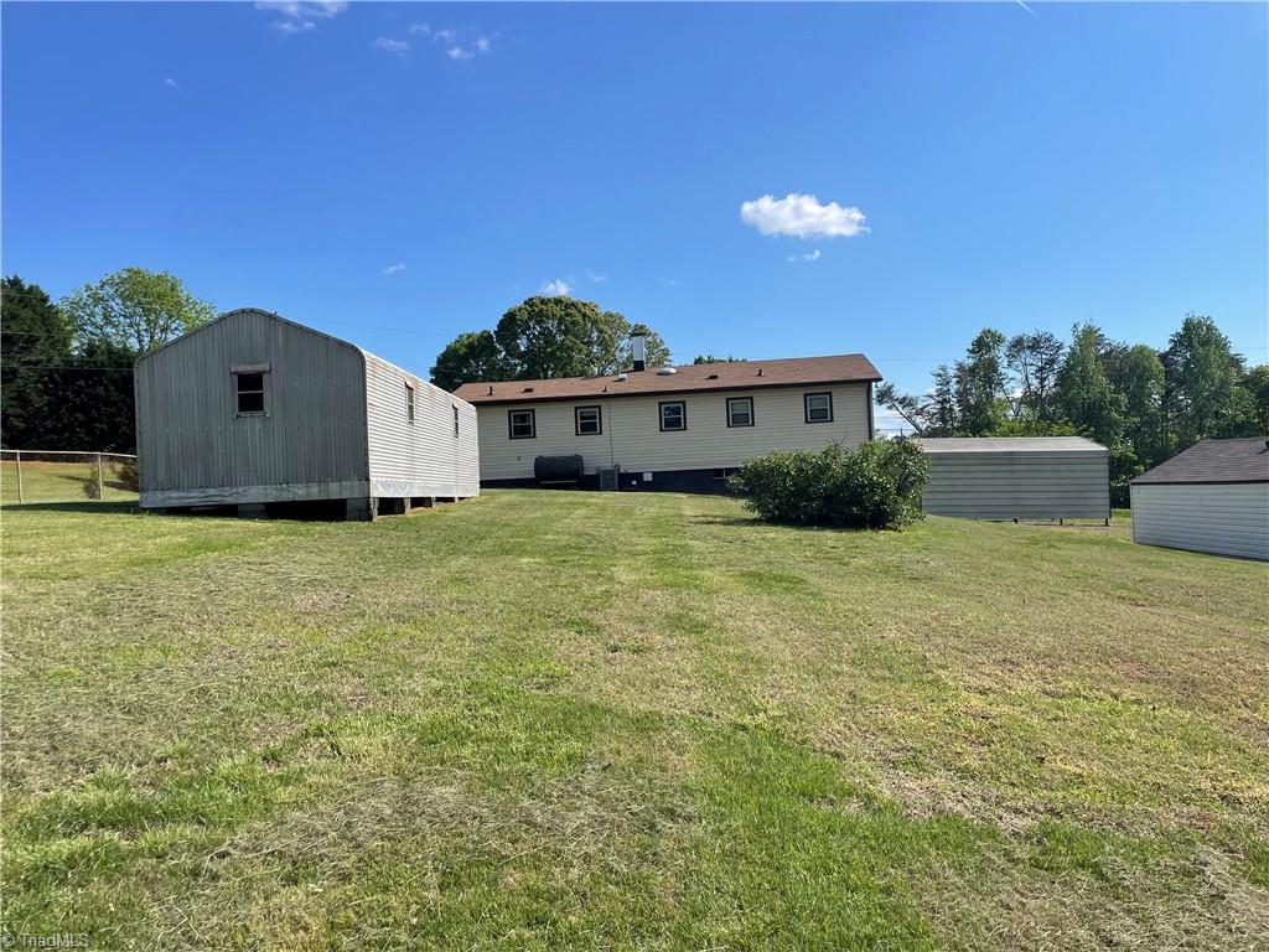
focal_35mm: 26
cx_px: 634
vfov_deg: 53.1
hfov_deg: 67.3
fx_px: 953
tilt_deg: +1.8
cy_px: 476
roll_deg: +2.5
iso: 32
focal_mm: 4.2
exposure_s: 1/3731
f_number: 1.6
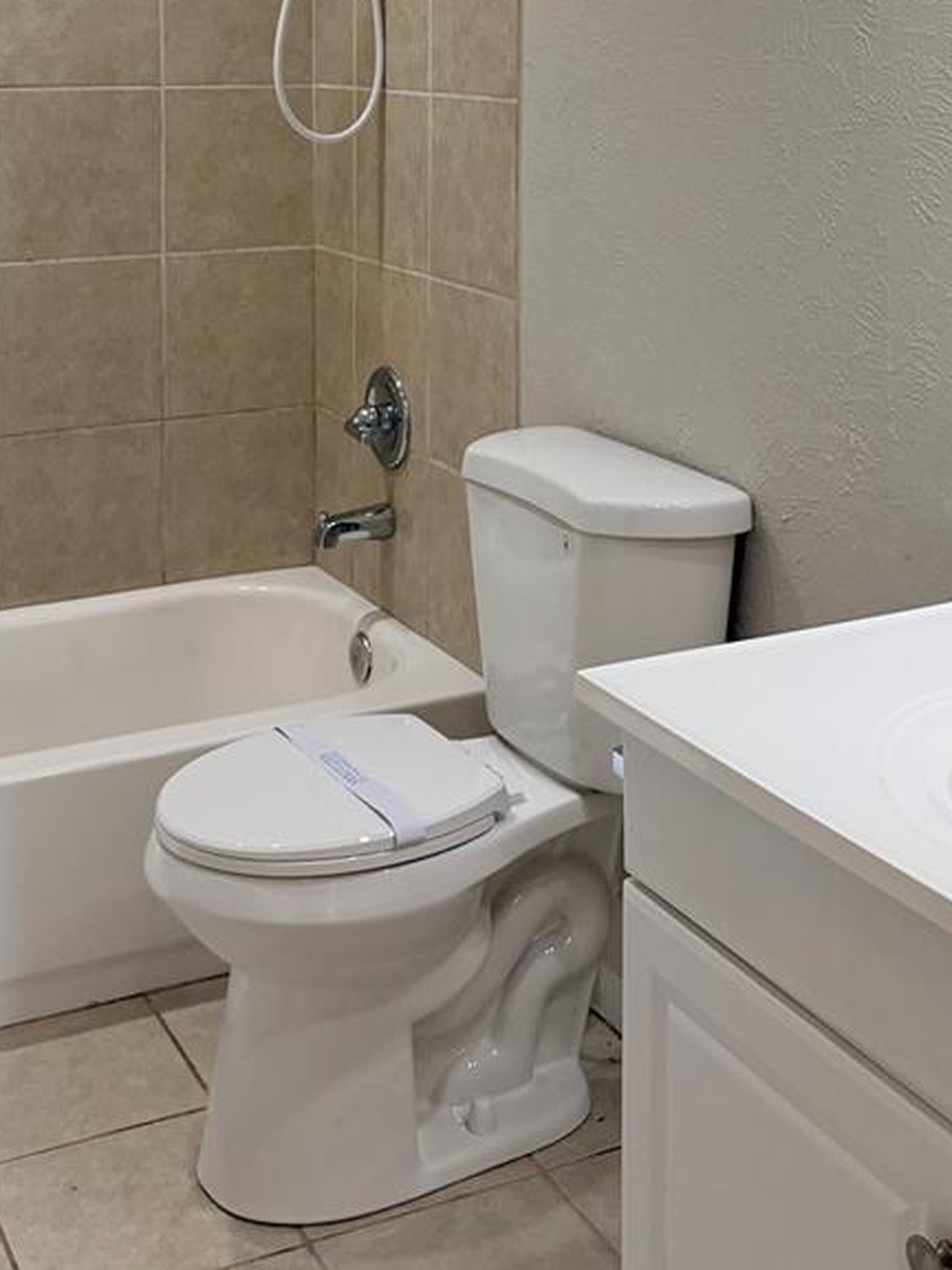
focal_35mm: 50
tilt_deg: -4.4
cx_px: 452
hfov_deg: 29.1
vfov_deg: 36.0
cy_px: 143
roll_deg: -0.2
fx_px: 1833
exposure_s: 1/120
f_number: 1.78
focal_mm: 6.76
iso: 200
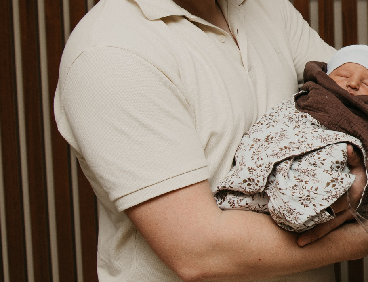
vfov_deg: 15.4
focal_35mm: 97
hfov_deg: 18.1
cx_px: 531
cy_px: 62
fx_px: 1040
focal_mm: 28
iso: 160
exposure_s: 1/160
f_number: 4
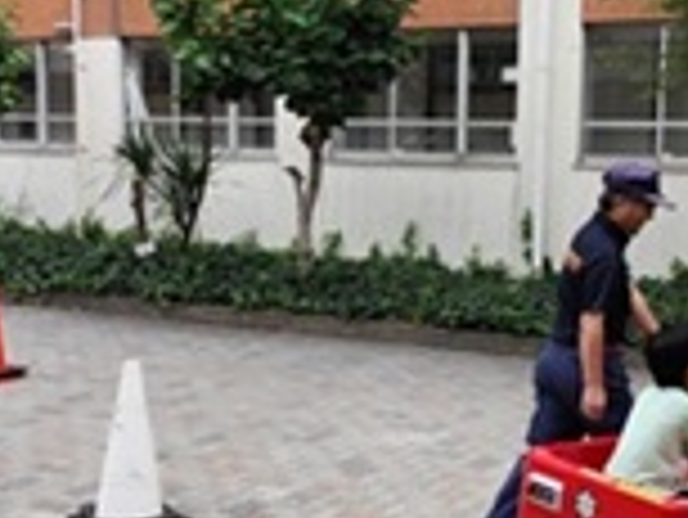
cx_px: 414
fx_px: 1193
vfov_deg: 24.4
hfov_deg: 32.1
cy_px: 277
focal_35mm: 60
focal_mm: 6.19
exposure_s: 1/100
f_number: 1.65
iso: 80
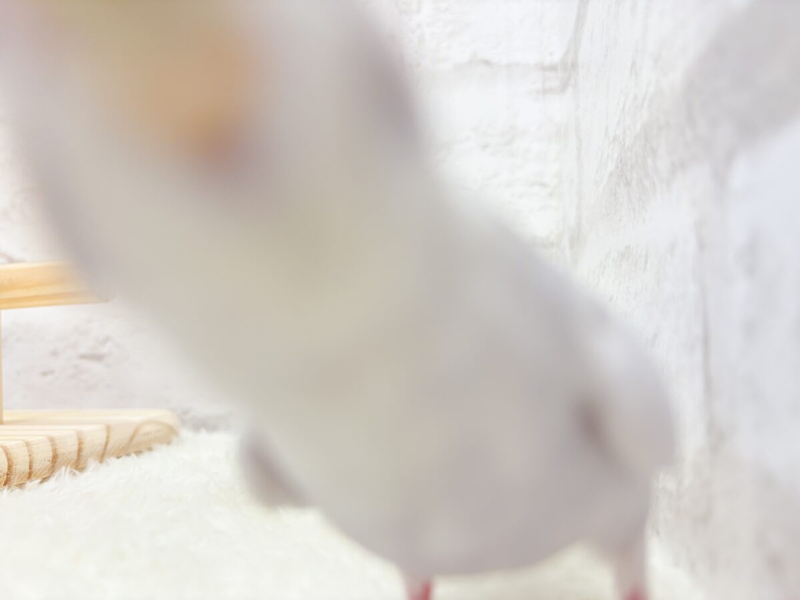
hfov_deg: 67.3
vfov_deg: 53.1
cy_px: 300
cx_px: 400
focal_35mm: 26
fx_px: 601
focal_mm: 5.96
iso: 125
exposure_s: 1/100
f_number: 1.6
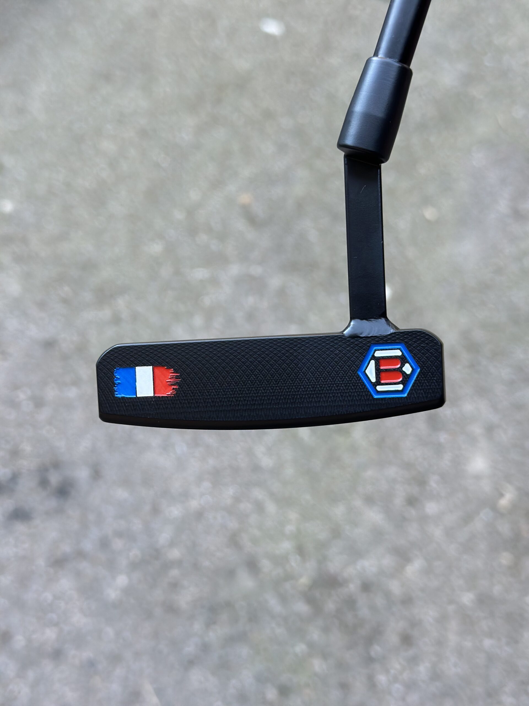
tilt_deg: -54.6
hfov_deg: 30.3
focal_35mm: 48
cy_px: 353
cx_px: 264
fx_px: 978
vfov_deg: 39.7
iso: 125
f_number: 1.78
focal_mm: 6.86
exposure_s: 1/70
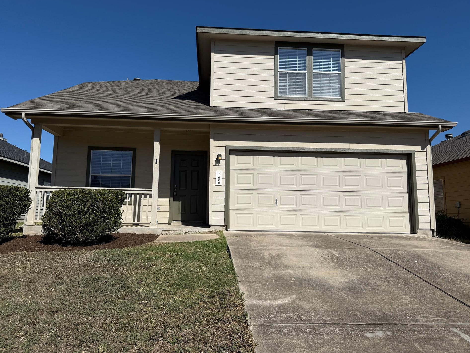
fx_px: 353
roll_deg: -0.8
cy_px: 172
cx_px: 223
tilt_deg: +8.7
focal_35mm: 26
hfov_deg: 67.3
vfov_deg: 53.1
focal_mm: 6.76
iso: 80
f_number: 1.78
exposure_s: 1/9091
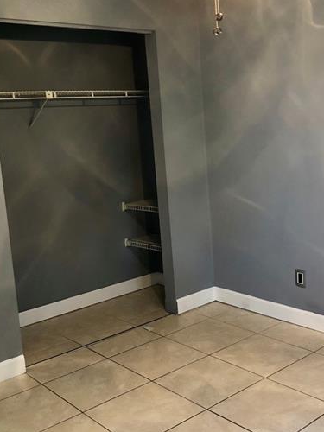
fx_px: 537
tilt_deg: -8.8
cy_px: 206
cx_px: 186
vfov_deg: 43.8
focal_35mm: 43
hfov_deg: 33.5
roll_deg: +4.2
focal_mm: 4
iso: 64
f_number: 1.8
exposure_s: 1/15
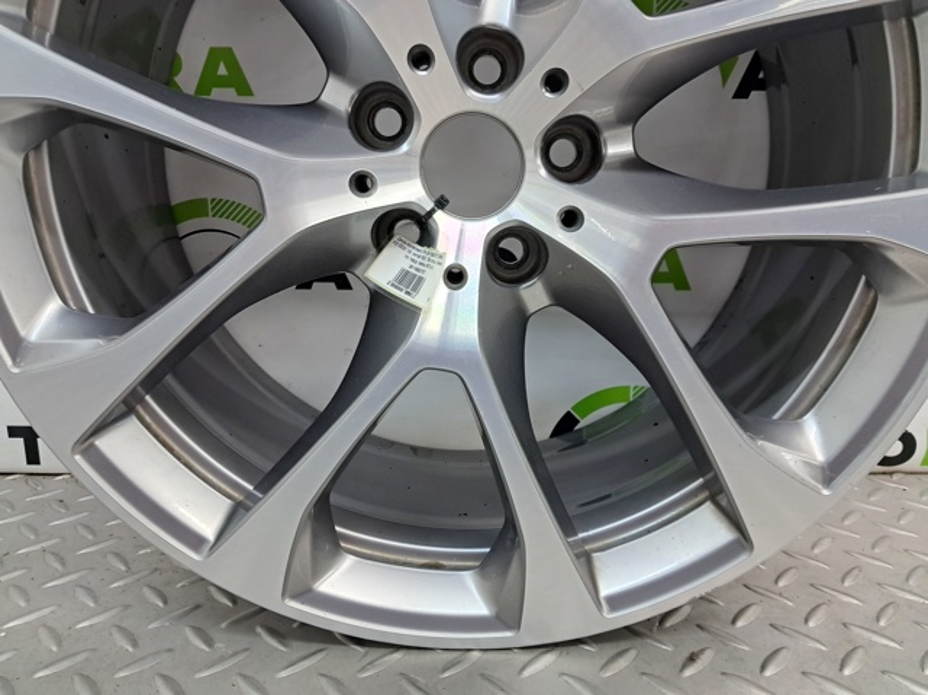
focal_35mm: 27
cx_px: 464
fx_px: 723
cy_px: 348
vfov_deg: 51.3
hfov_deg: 65.4
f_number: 1.8
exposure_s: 1/50
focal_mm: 4
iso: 250
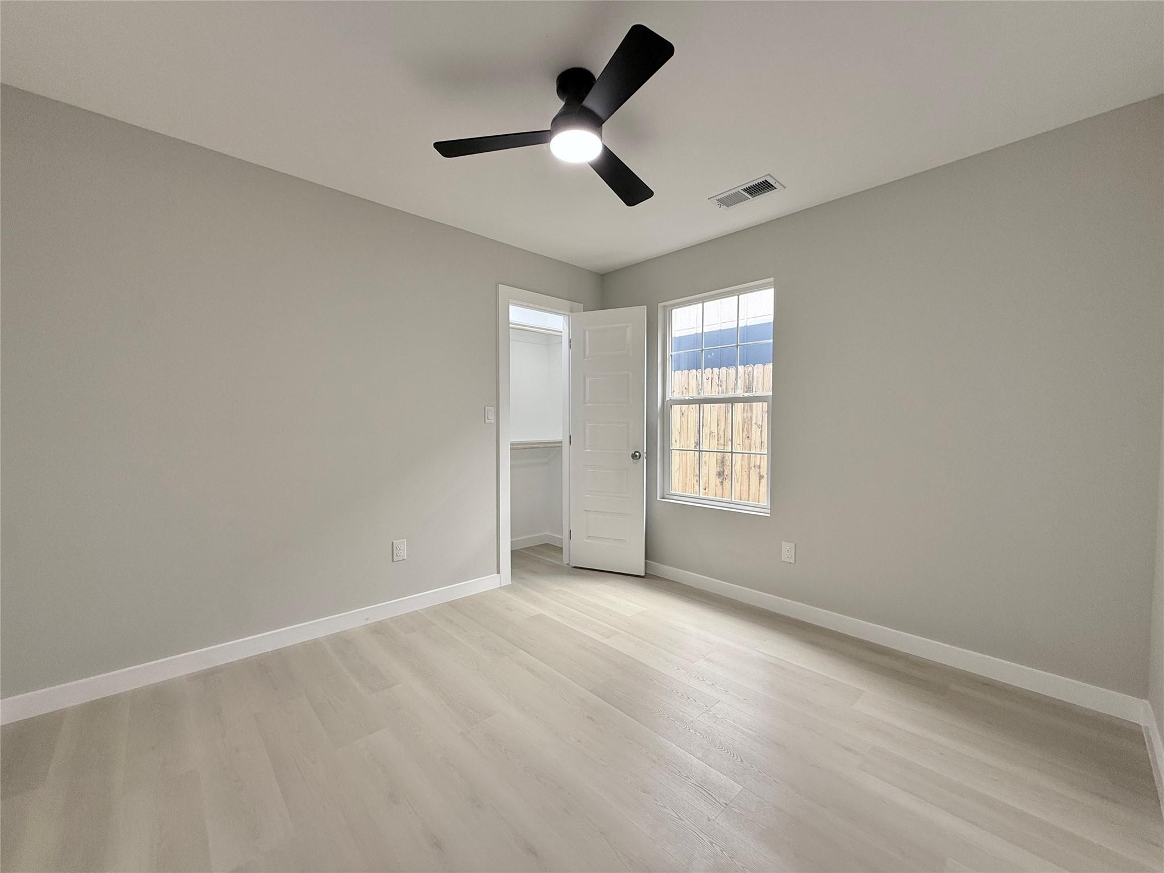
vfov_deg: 85.7
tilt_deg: -1.0
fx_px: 471
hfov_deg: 102.1
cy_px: 436
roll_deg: -0.2
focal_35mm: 14
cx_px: 582
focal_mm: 2.22
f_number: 2.2
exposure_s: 1/99
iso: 100
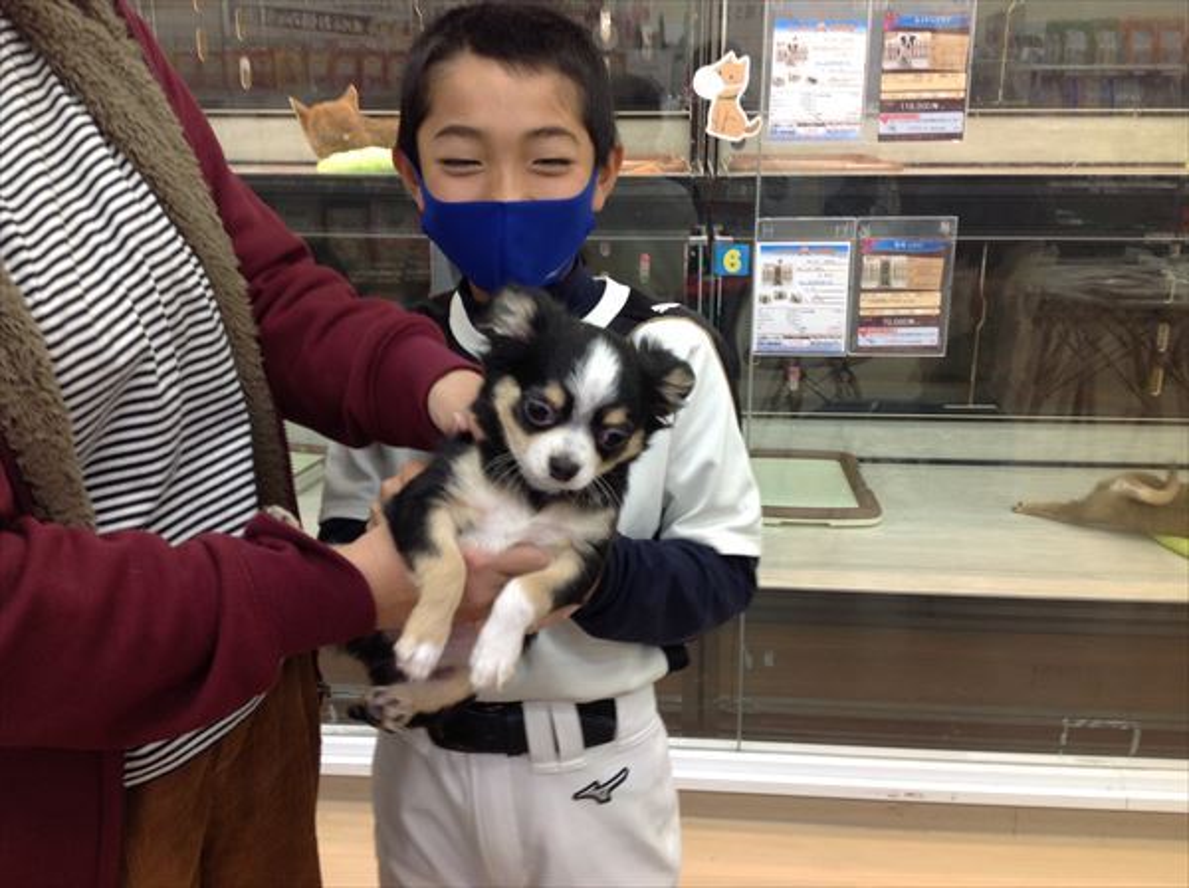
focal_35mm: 35
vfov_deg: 40.6
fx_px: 1200
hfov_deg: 52.7
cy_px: 444
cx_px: 594
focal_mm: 4.28
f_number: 2.4
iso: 50
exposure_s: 1/17
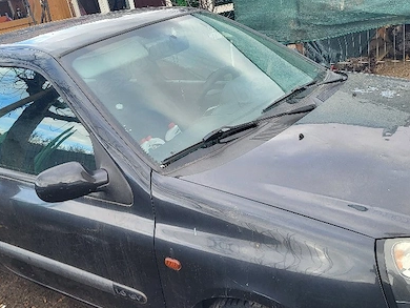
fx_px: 474
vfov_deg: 35.3
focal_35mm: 40
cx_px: 199
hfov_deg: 46.8
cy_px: 226
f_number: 1.8
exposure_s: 1/133
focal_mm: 5.4
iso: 40
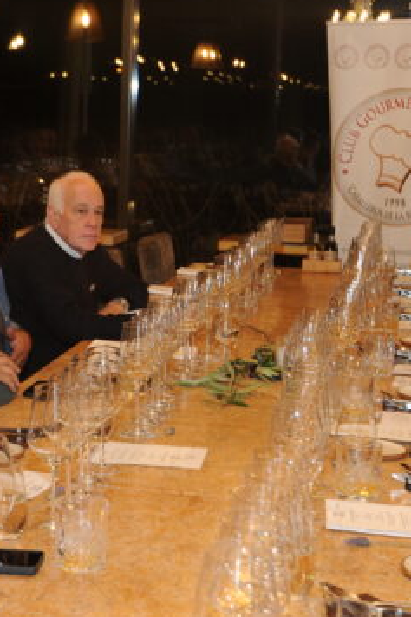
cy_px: 361
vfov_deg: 29.2
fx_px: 1183
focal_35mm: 69
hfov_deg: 19.4
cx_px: 64
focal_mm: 32
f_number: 5
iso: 800
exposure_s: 1/40
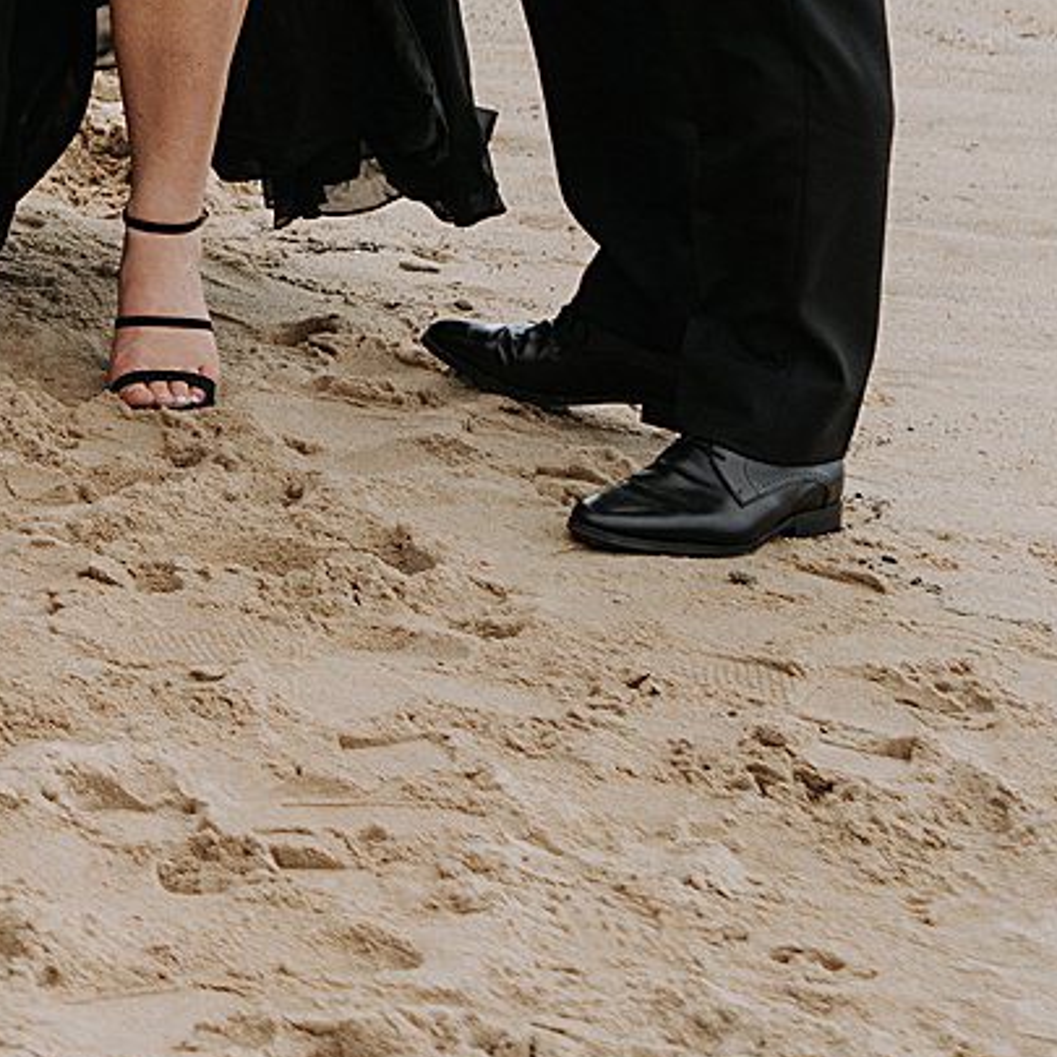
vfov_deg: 8.8
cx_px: -1396
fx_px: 6529
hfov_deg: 8.5
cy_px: -1031
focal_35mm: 189
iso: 160
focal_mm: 36
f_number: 3.2
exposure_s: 1/1250
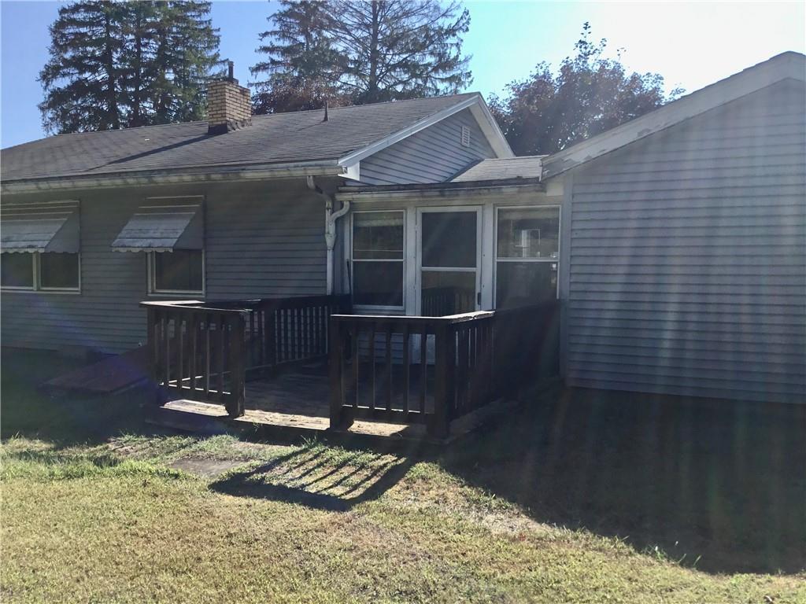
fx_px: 722
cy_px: 302
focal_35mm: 31
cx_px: 403
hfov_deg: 58.4
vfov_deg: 45.4
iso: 25
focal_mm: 3.3
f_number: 2.4
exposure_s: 1/895
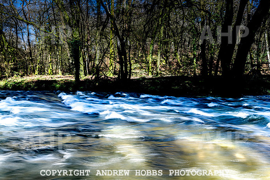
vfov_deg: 53.2
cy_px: 90
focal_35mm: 24
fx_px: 180
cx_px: 135
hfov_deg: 73.7
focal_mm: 24
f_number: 9
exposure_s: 1/6
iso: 64
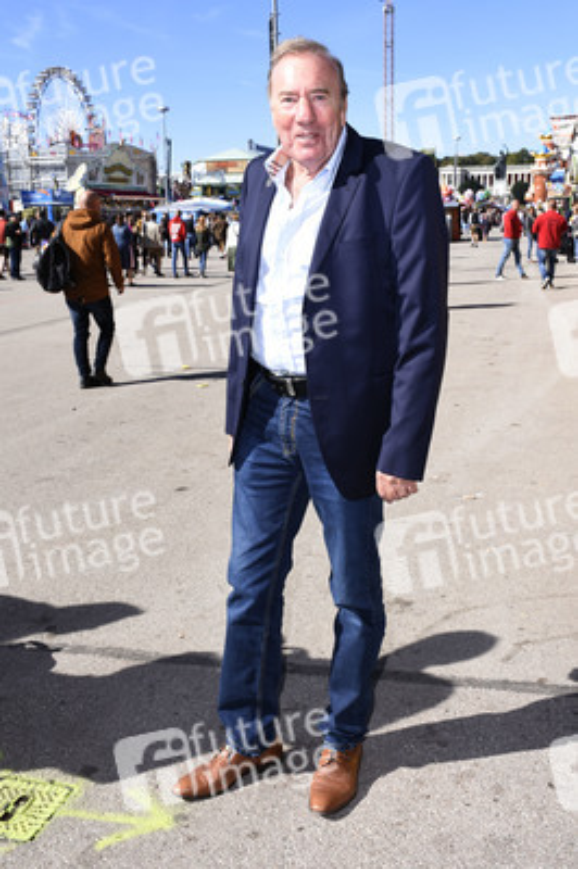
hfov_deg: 38.3
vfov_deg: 55.1
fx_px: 832
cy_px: 434
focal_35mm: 34
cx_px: 289
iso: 160
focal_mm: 23
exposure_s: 1/160
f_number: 9
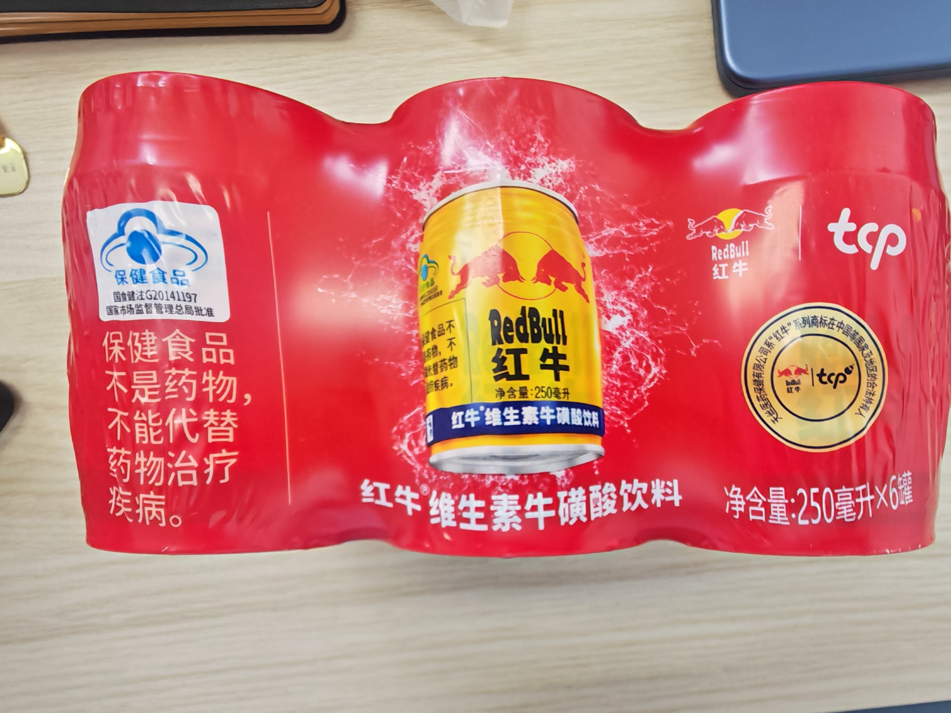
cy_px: 356
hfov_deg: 71.6
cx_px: 476
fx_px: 659
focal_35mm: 24
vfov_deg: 56.8
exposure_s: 1/33
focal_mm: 1.82
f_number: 2
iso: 200
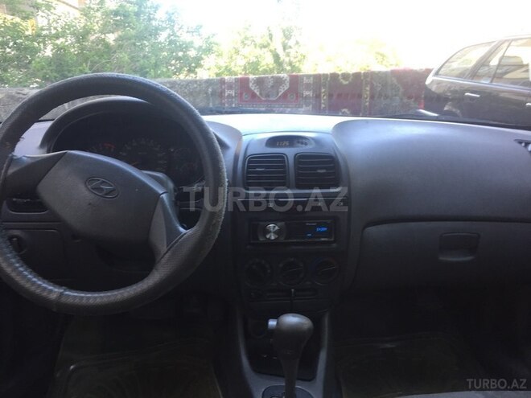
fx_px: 445
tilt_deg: -16.2
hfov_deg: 61.7
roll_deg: +0.3
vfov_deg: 48.2
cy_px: 199
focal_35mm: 29
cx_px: 266
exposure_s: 1/50
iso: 40
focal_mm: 4.15
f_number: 2.2
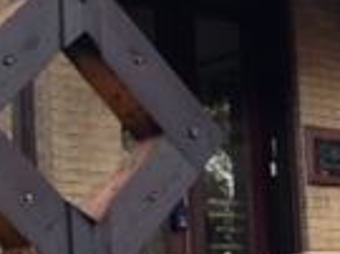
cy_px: 171
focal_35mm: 157
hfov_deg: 12.2
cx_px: 441
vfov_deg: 9.4
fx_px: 1541
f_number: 2.4
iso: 50
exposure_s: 1/20
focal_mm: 4.12
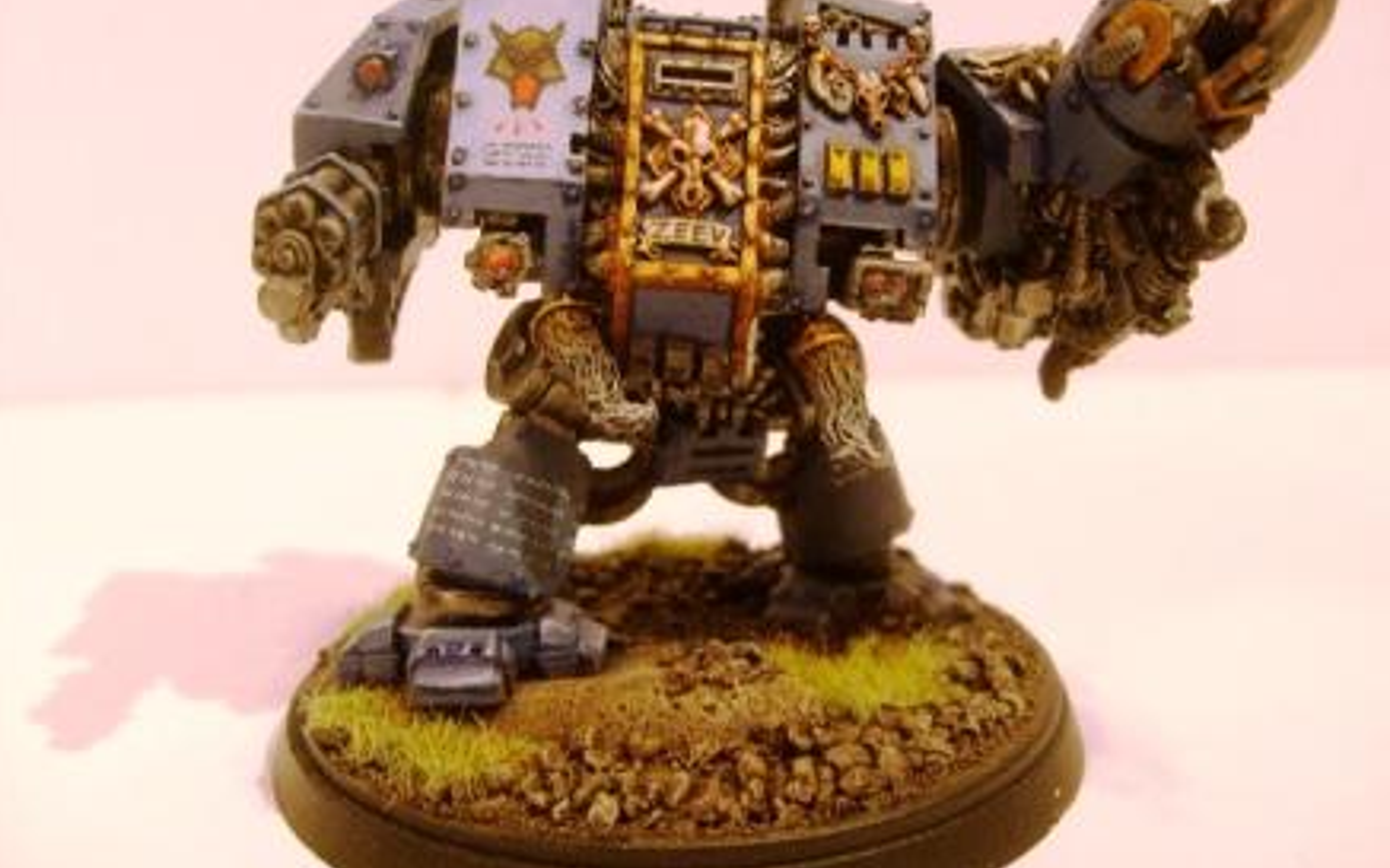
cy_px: 394
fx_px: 1439
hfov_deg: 51.5
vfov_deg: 33.5
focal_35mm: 38
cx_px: 703
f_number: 2.8
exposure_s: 1/30
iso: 100
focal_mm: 5.8
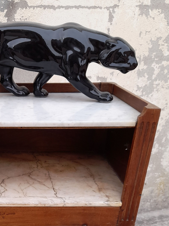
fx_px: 299
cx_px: 27
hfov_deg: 30.5
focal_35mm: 46
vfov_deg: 39.8
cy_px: 177
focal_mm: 4.6
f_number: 2
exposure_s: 1/111
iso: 20
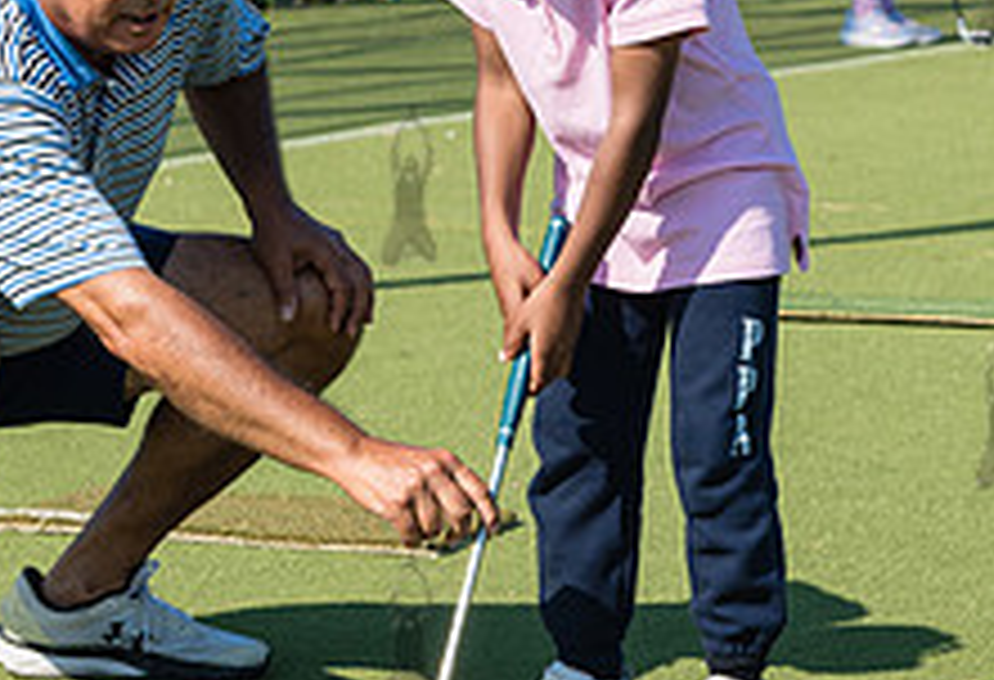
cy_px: 145
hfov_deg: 9.6
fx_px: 5898
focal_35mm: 212
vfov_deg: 6.6
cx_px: 709
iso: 100
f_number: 5
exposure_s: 1/500
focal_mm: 66
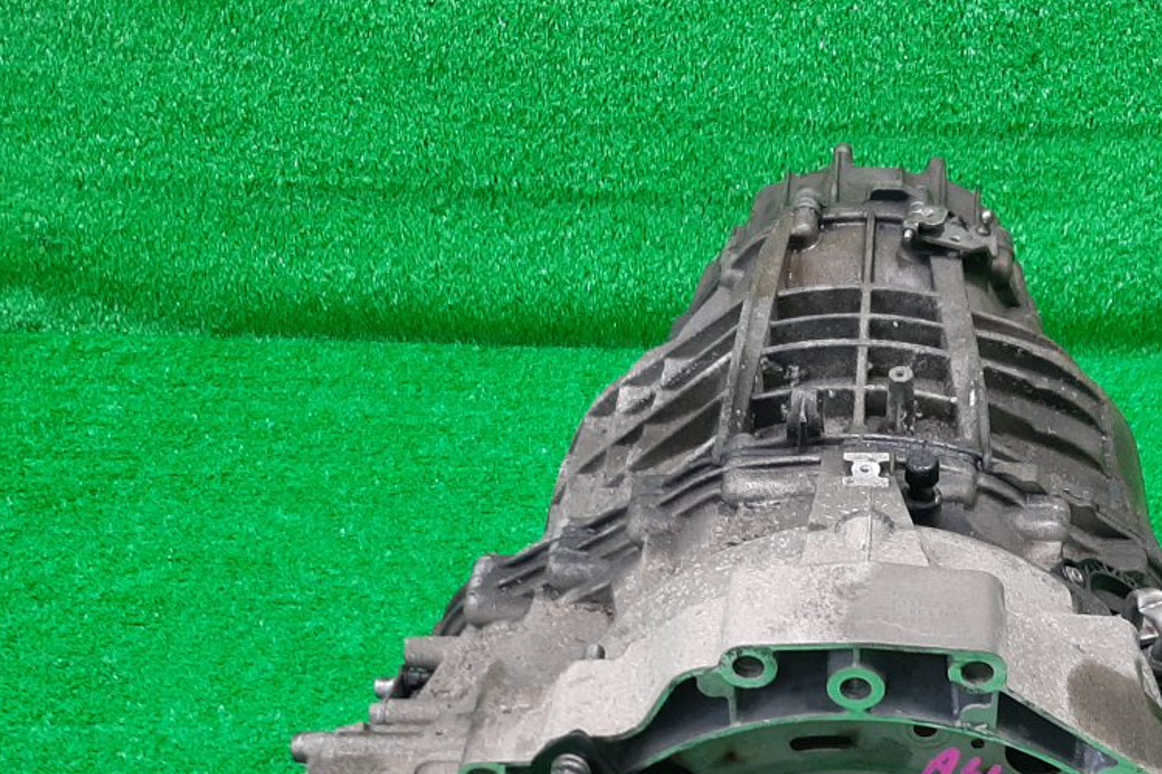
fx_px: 1678
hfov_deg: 37.7
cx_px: 796
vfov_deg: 25.0
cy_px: 732
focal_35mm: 52
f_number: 1.7
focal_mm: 3.93
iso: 167
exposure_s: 1/50
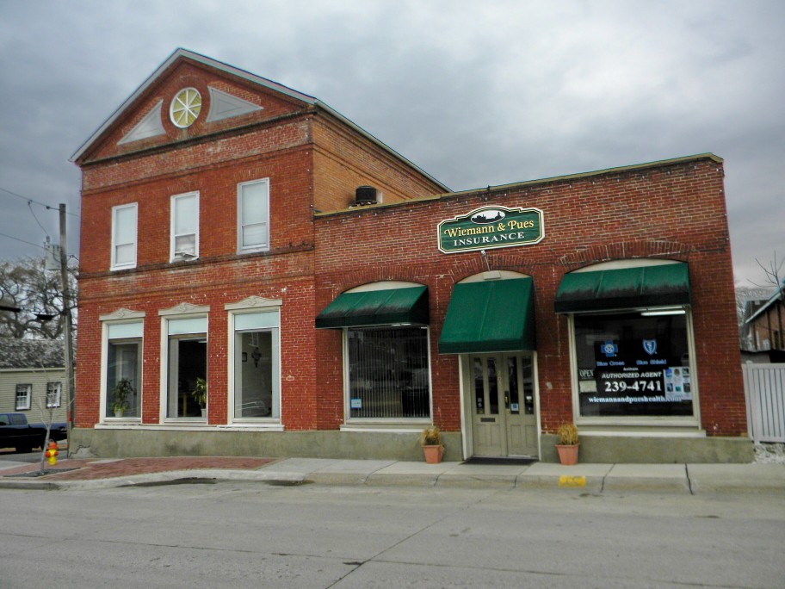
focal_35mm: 28
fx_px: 635
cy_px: 294
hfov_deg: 63.4
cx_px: 392
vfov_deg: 49.7
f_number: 3.5
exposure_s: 1/744
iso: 80
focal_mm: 5
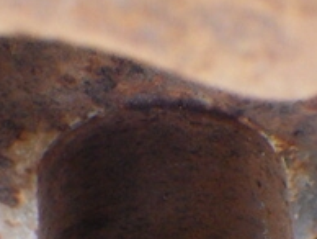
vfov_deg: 17.3
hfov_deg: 23.3
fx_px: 770
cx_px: 163
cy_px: 216
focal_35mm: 84
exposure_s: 1/50
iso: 500
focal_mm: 6.1
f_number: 3.8
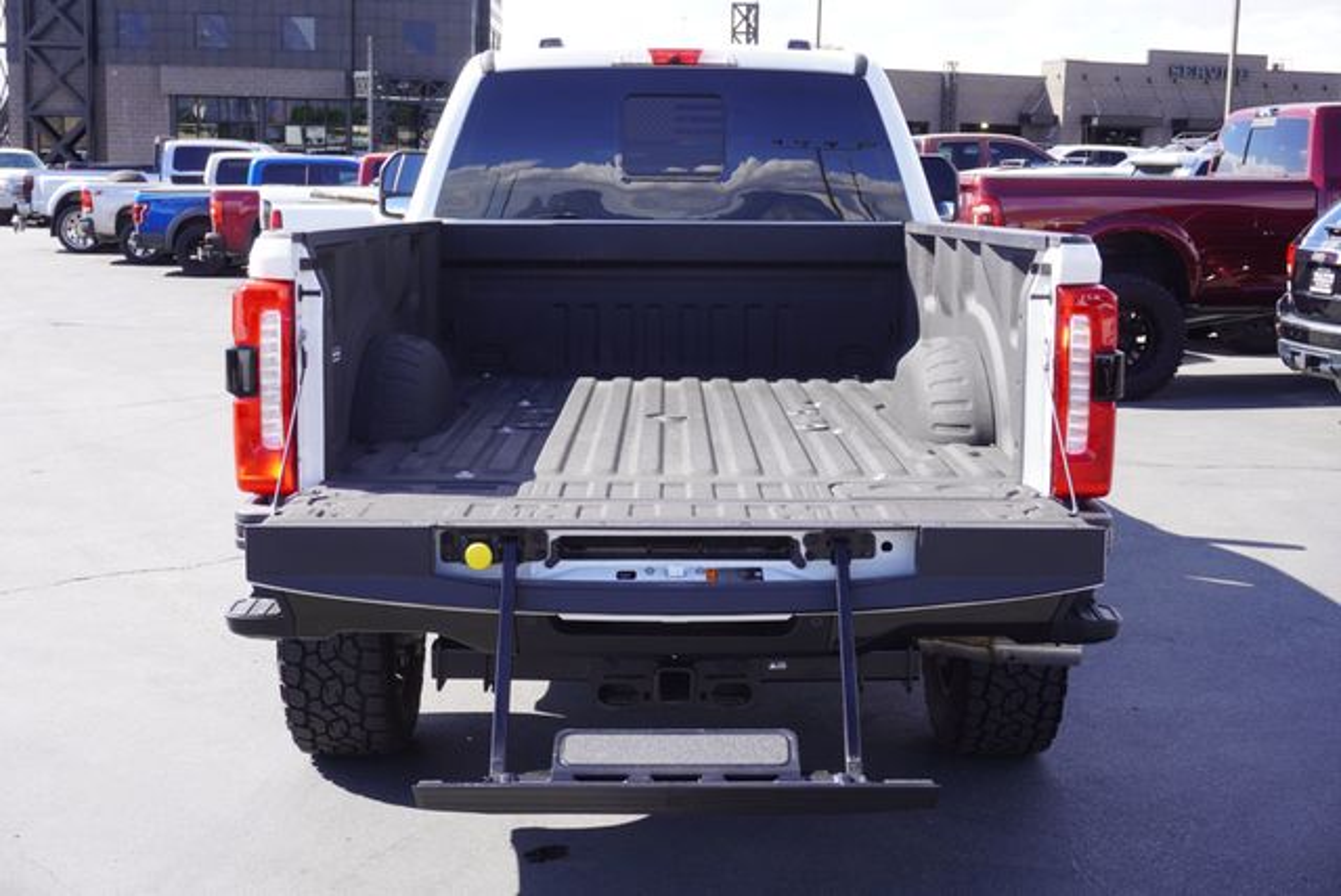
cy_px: 448
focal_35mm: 48
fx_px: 1790
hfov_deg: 41.1
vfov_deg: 28.1
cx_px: 670
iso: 100
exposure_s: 1/80
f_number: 7.1
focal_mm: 32
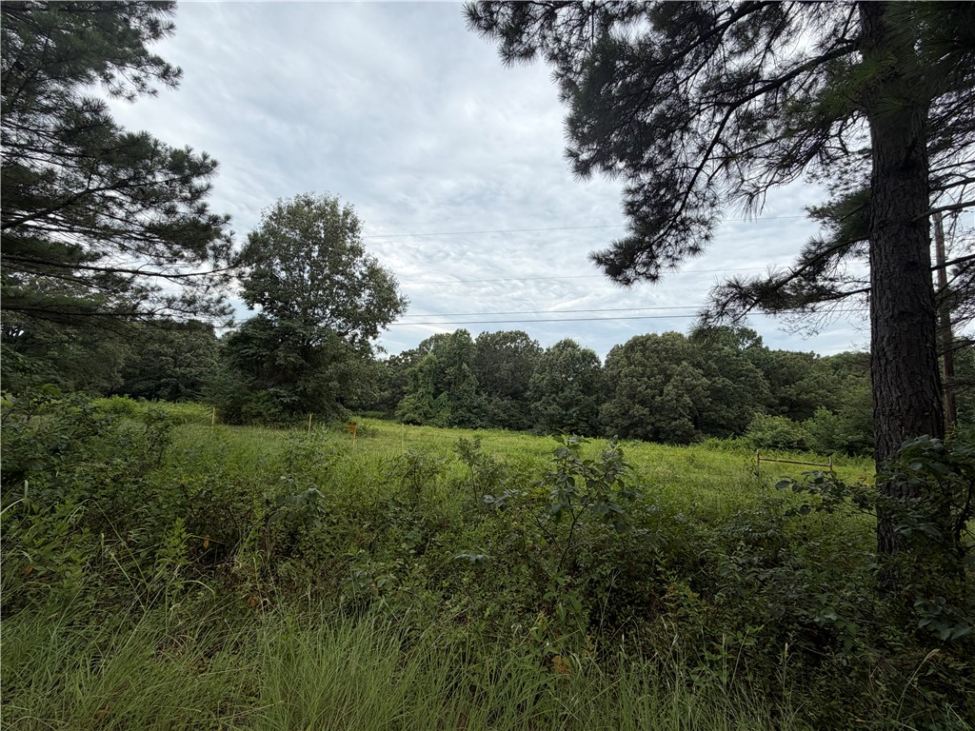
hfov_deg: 102.1
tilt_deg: +6.4
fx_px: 394
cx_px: 488
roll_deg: -4.4
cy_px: 366
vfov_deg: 85.7
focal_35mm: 14
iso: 32
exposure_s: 1/770
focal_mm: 2.22
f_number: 2.2
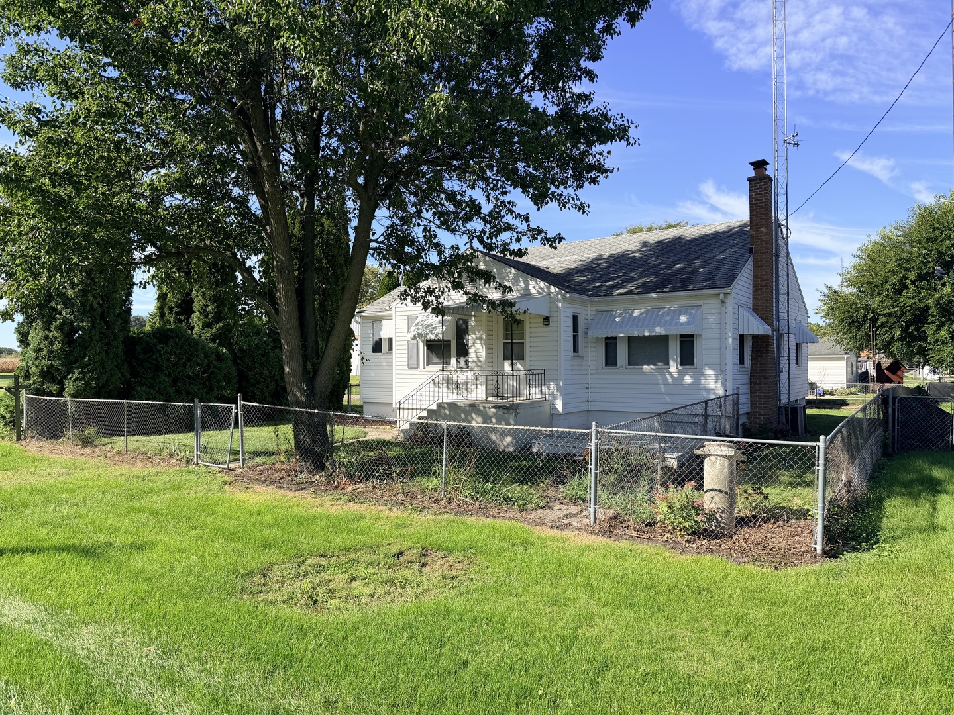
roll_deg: +0.1
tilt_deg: +0.5
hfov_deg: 71.6
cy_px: 358
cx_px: 477
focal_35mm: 24
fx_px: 661
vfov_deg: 56.8
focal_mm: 6.76
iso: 100
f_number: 1.78
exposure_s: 1/3279
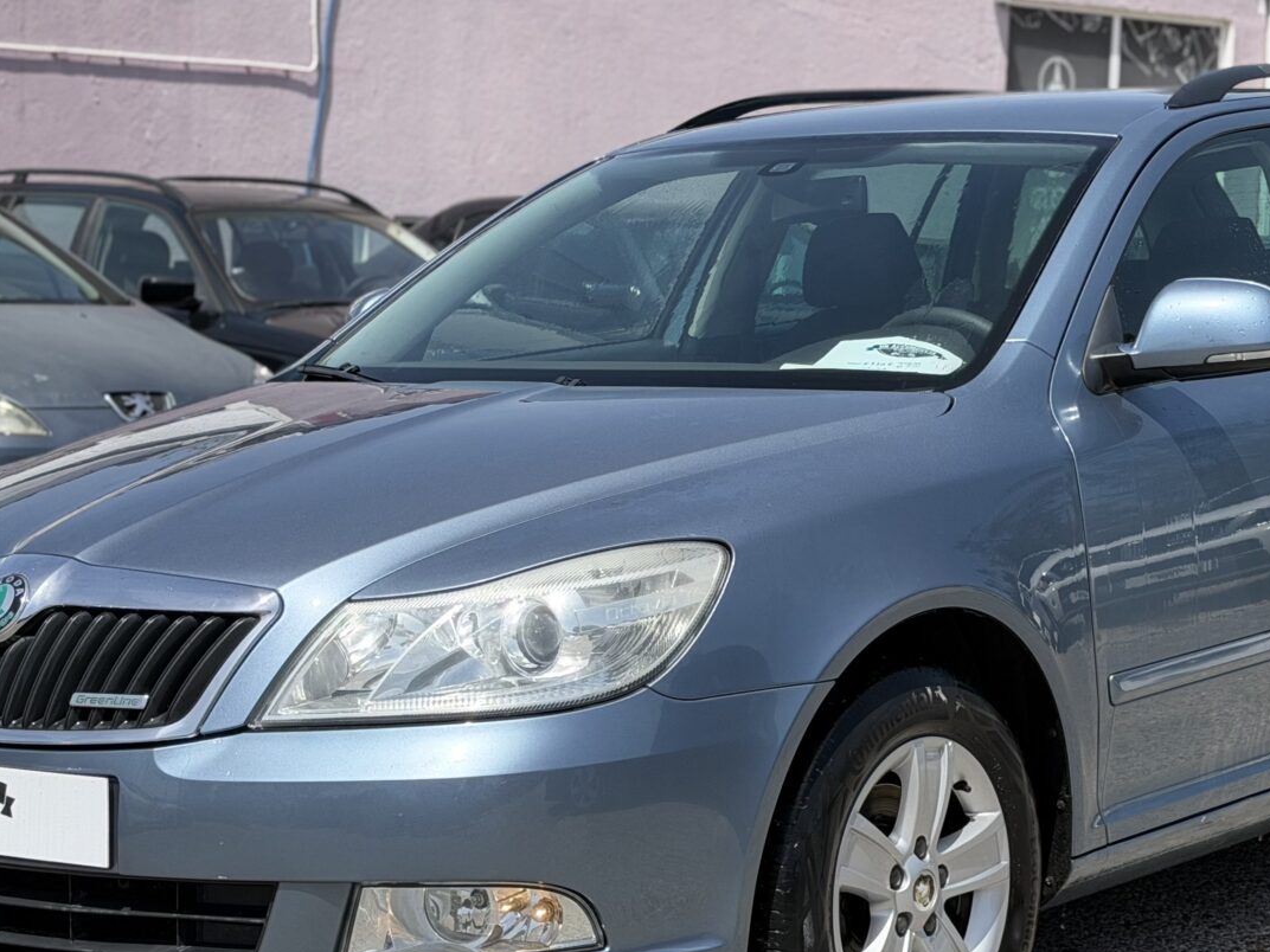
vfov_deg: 17.2
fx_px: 3155
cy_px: 493
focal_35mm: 86
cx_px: 755
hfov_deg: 22.7
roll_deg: -2.1
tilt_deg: -4.6
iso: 100
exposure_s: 1/2976
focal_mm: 6.76
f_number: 1.78
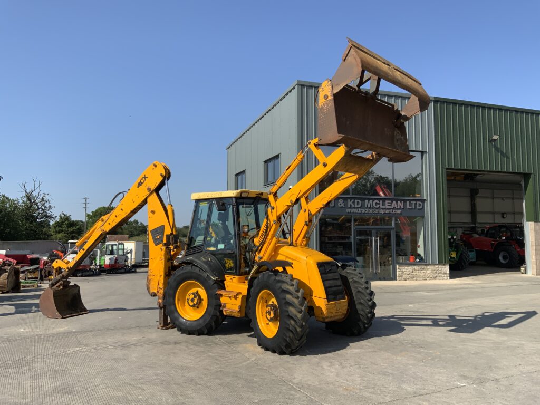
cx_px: 270
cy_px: 202
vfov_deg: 48.2
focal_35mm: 29
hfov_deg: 61.7
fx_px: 452
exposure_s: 1/1984
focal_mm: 3
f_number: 1.8
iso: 20
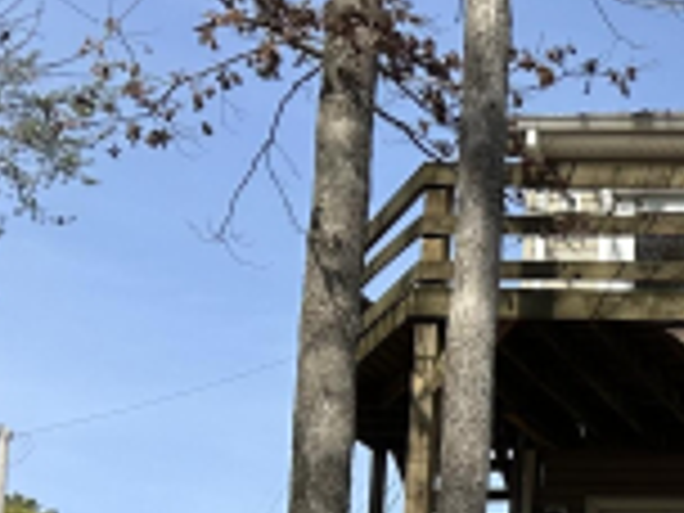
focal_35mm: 105
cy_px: 796
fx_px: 2075
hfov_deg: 15.7
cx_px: 1267
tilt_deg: +9.3
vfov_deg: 13.2
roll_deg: +0.2
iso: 80
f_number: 1.78
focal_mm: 6.86
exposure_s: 1/3155
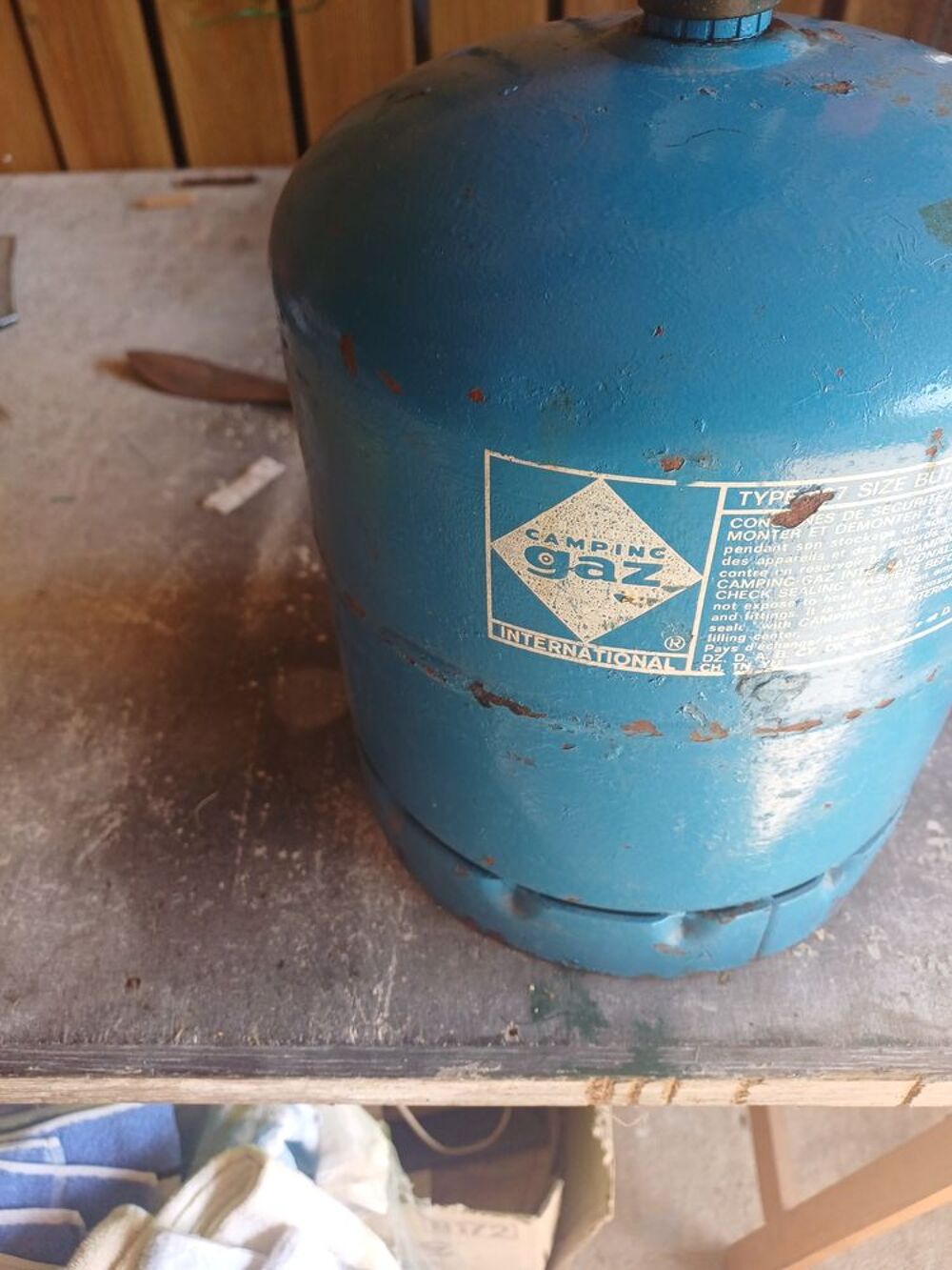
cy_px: 635
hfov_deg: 54.9
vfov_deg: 69.4
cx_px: 476
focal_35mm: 25
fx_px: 917
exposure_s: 1/100
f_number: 1.8
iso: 100
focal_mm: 4.65
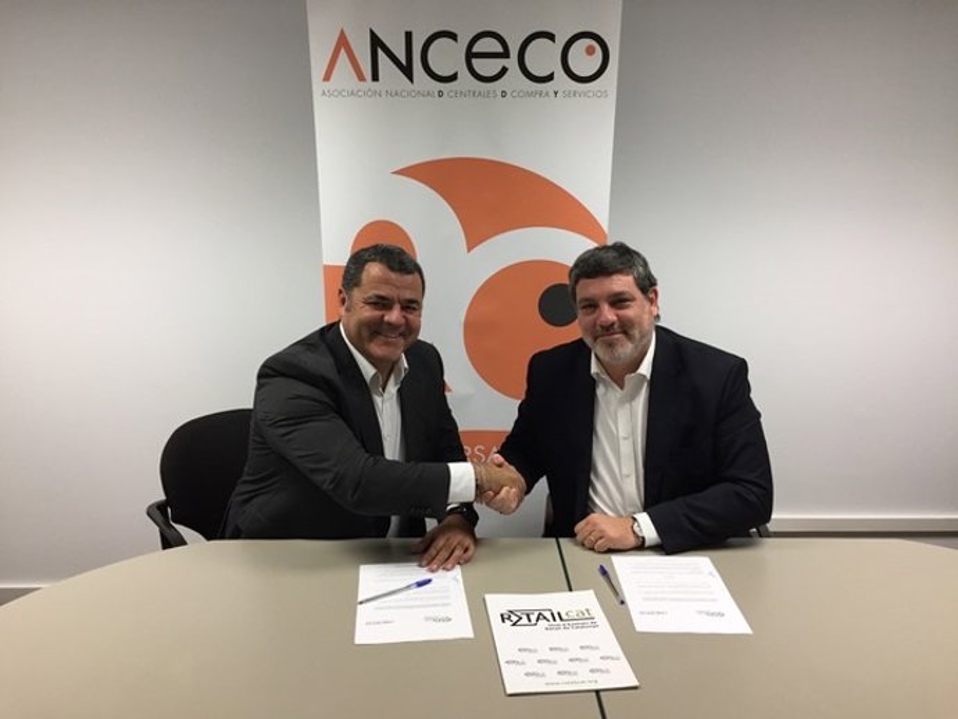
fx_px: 803
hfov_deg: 61.6
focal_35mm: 29
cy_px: 360
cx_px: 479
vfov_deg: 48.3
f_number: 2.2
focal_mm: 4.15
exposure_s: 1/33
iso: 64
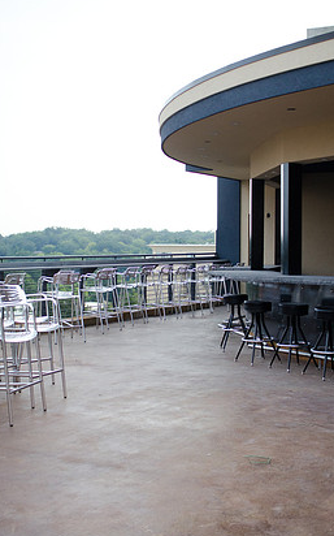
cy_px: 273
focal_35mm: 50
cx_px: 188
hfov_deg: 25.8
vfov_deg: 40.3
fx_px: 729
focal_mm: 30
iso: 1000
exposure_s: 1/8000
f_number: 2.2
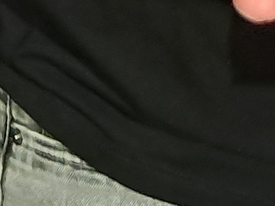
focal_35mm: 210
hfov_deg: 9.2
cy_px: -564
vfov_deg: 6.1
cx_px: 414
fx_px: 1667
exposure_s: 1/33
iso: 500
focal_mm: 4
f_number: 1.8
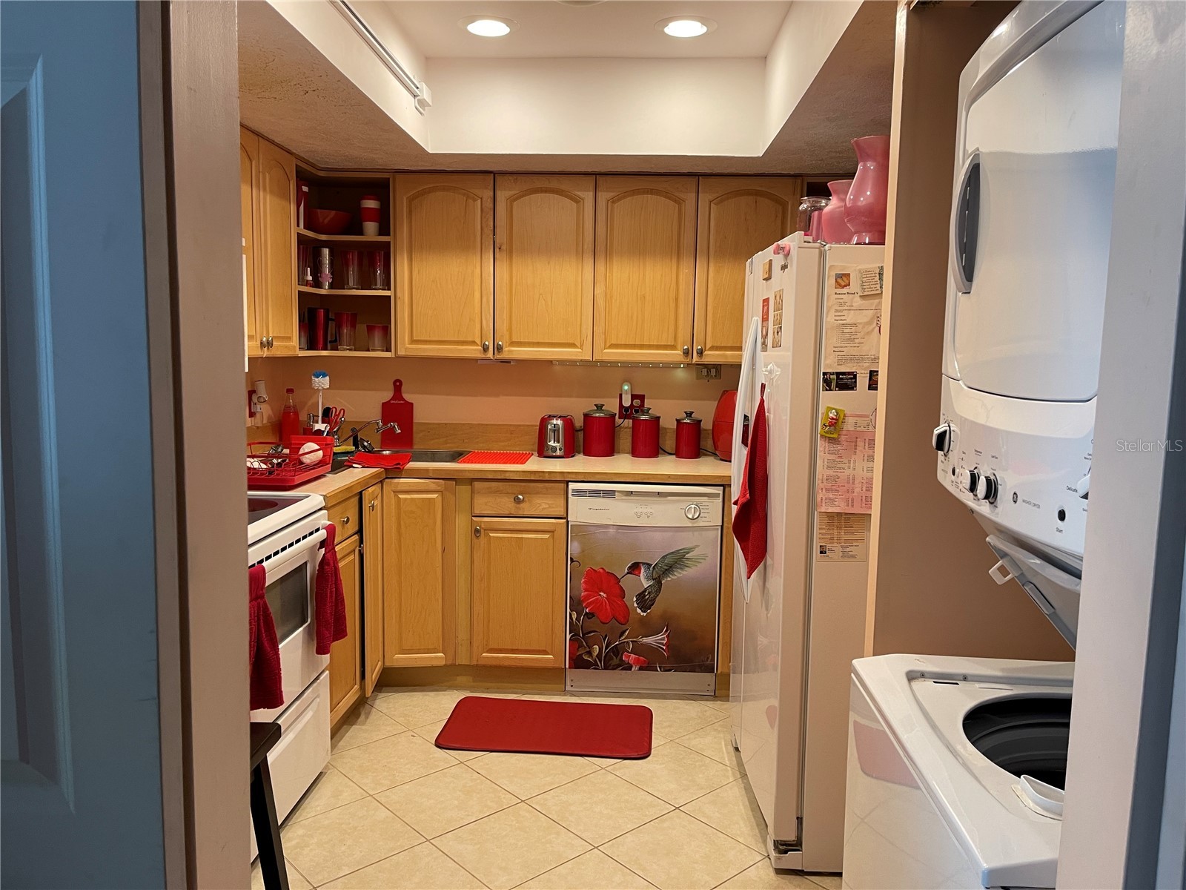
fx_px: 857
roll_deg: -1.5
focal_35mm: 25
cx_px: 593
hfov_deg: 69.4
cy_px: 445
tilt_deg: -6.2
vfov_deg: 54.9
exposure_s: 1/60
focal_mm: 5.1
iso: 160
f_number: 1.6
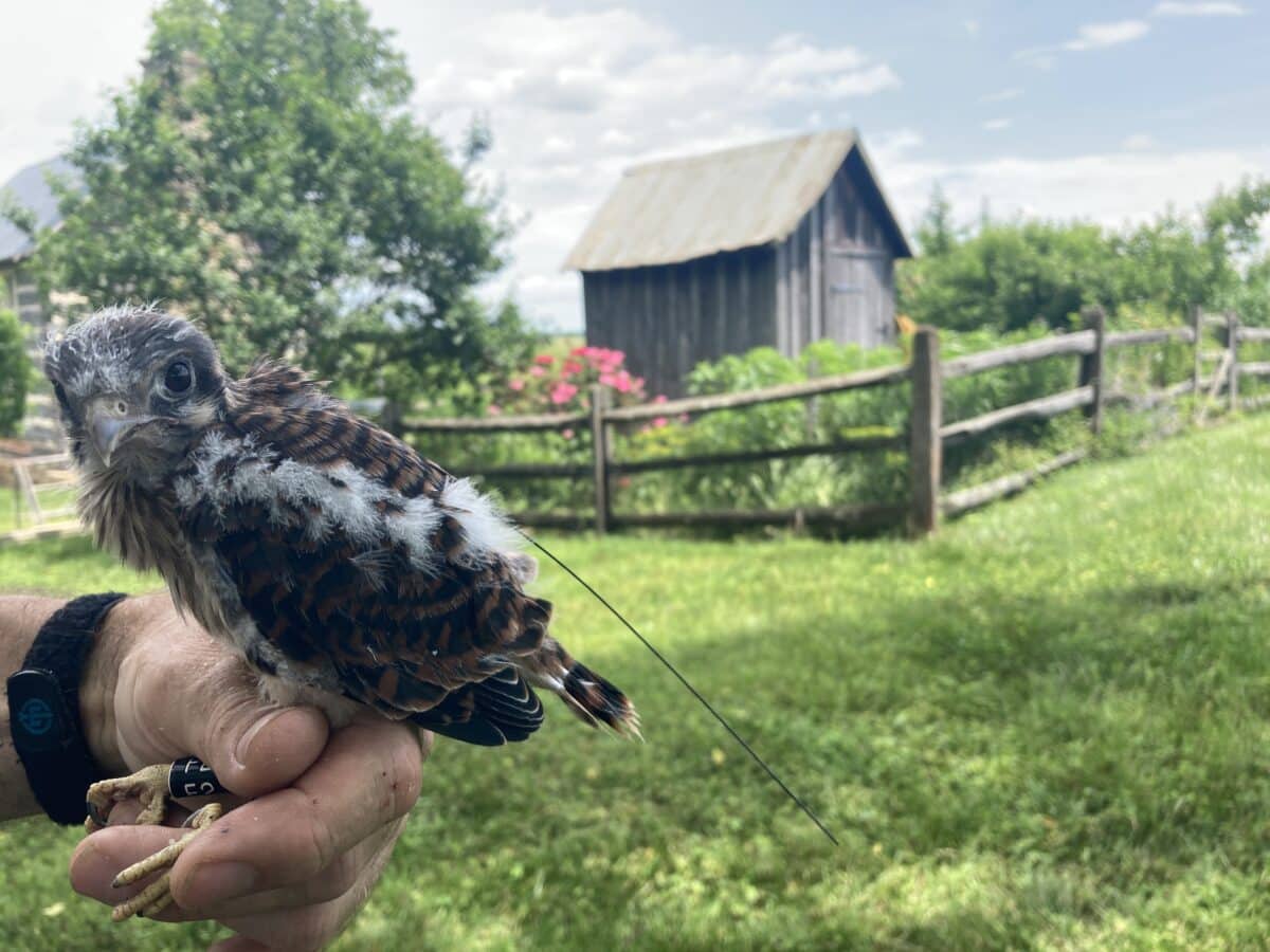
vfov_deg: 49.7
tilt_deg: -7.2
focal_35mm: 28
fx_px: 1027
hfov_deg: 63.4
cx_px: 635
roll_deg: +0.5
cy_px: 476
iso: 20
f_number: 1.8
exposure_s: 1/365
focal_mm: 3.99
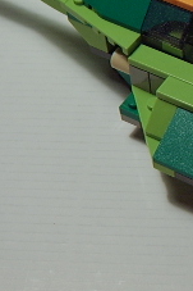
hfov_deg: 14.3
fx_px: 733
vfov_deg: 22.3
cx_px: 258
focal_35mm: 91
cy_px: 91
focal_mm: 8.13
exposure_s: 1/38
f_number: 2.7
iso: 100
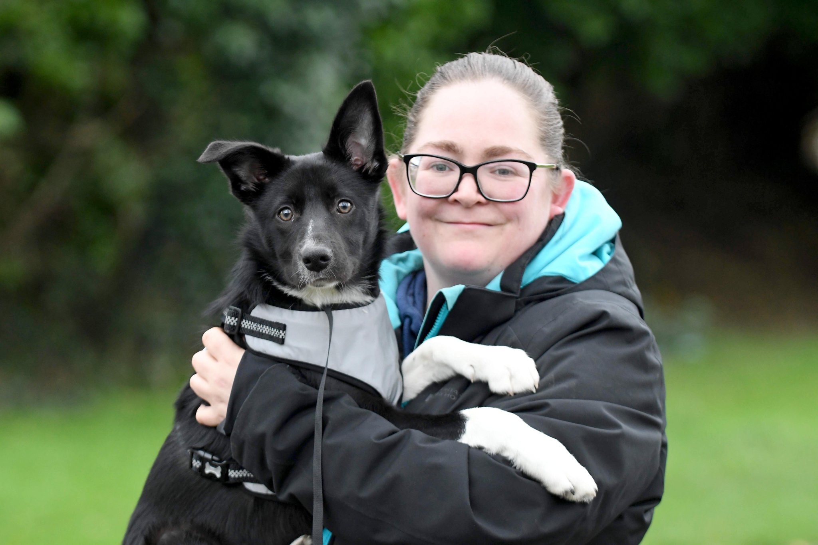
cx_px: 409
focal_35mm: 188
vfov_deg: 7.3
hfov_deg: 11.0
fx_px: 4260
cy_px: 272
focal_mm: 125
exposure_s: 1/320
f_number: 6.3
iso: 2000
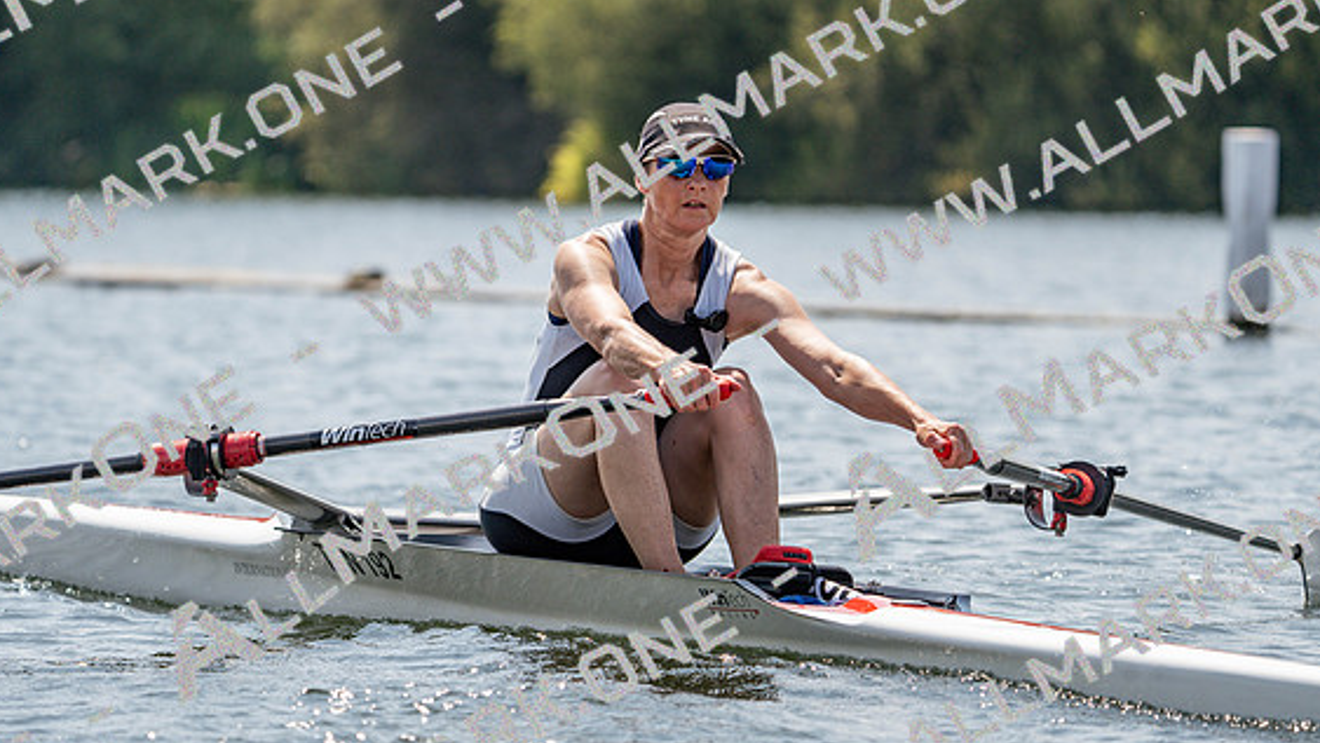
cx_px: 647
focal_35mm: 287
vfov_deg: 4.2
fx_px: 10048
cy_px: 341
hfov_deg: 7.5
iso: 200
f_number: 5.6
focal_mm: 266
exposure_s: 1/1600
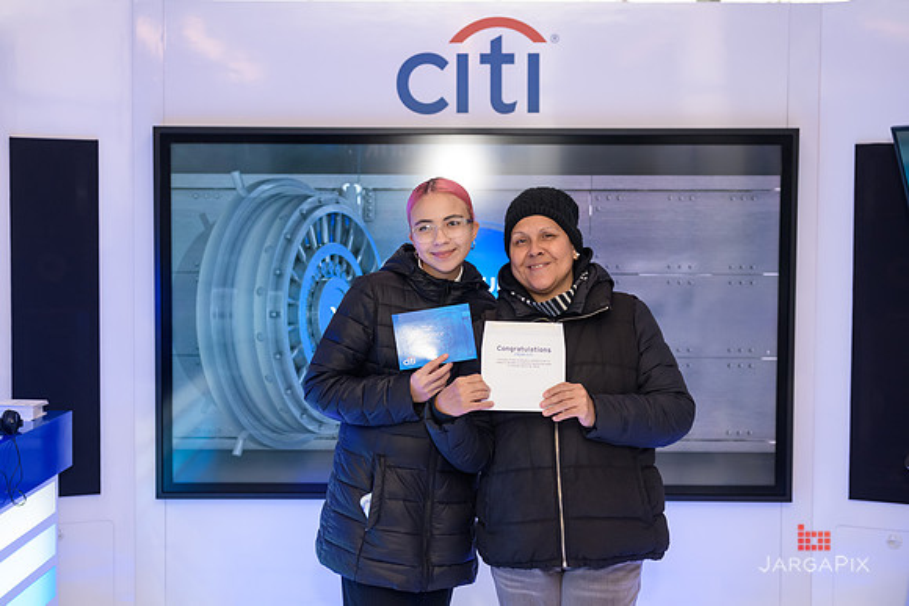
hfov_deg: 35.9
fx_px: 1404
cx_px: 441
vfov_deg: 24.4
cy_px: 291
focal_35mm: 56
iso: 1000
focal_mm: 48
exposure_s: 1/320
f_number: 3.2
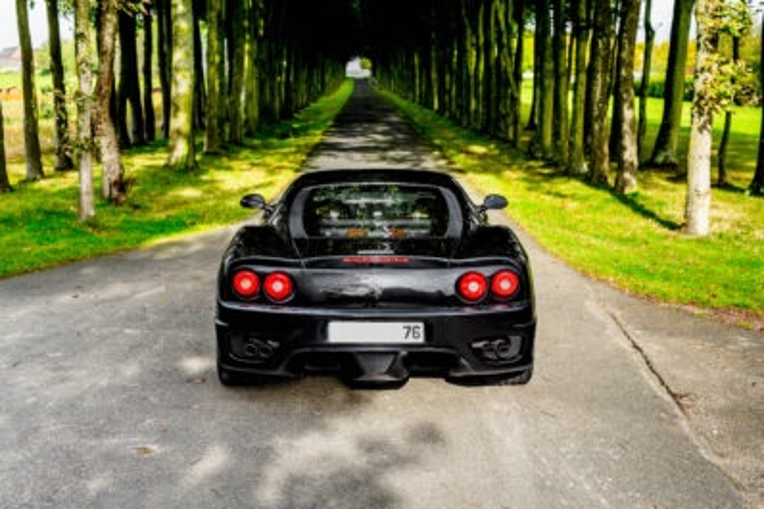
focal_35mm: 50
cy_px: 254
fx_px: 1061
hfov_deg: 39.6
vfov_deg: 27.0
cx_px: 382
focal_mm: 50
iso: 100
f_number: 4
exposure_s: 1/320
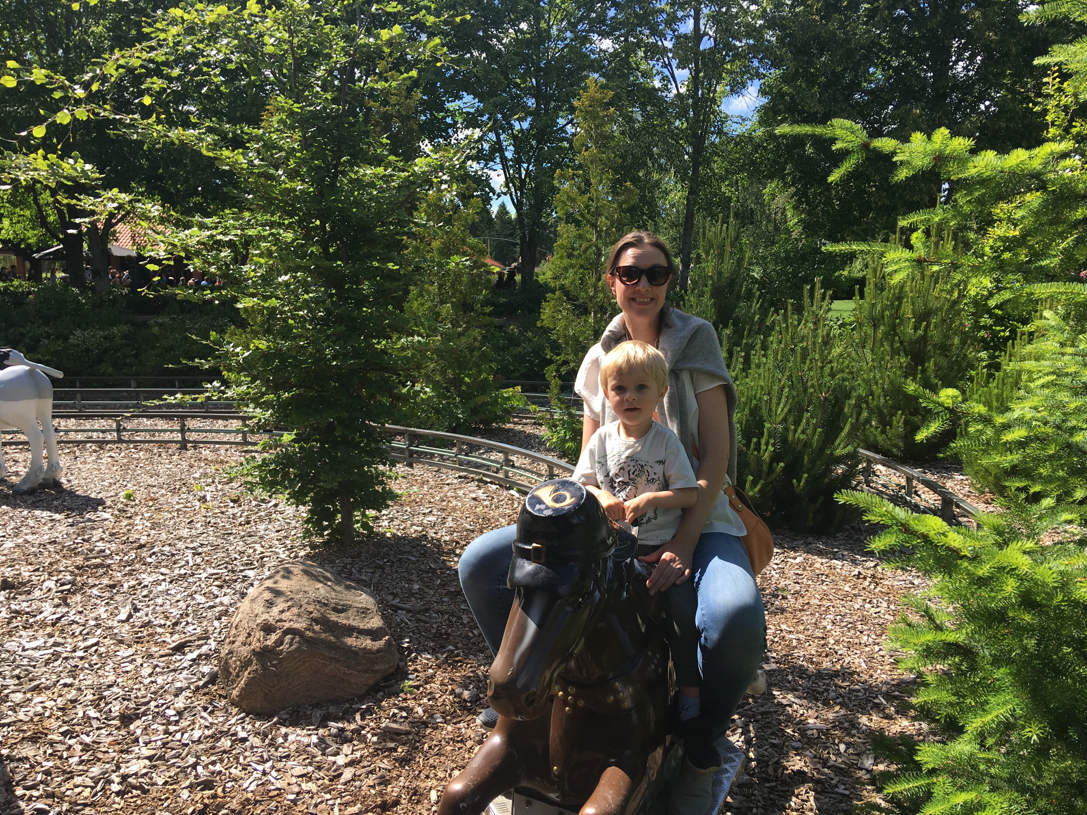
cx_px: 544
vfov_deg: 48.2
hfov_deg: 61.7
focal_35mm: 29
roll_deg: -0.4
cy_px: 408
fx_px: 911
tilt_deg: -8.9
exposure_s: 1/927
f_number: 2.2
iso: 25
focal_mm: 4.15
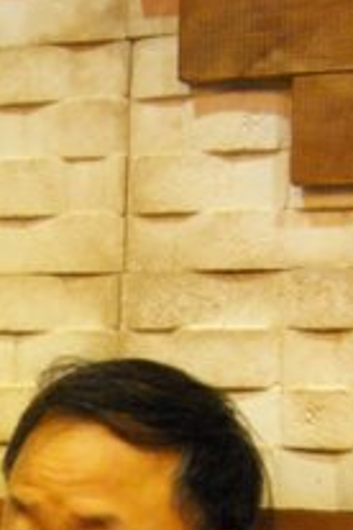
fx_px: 1912
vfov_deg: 15.2
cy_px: 648
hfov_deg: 10.4
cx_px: -51
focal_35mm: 130
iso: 1600
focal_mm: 28
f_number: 2.8
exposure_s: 1/180
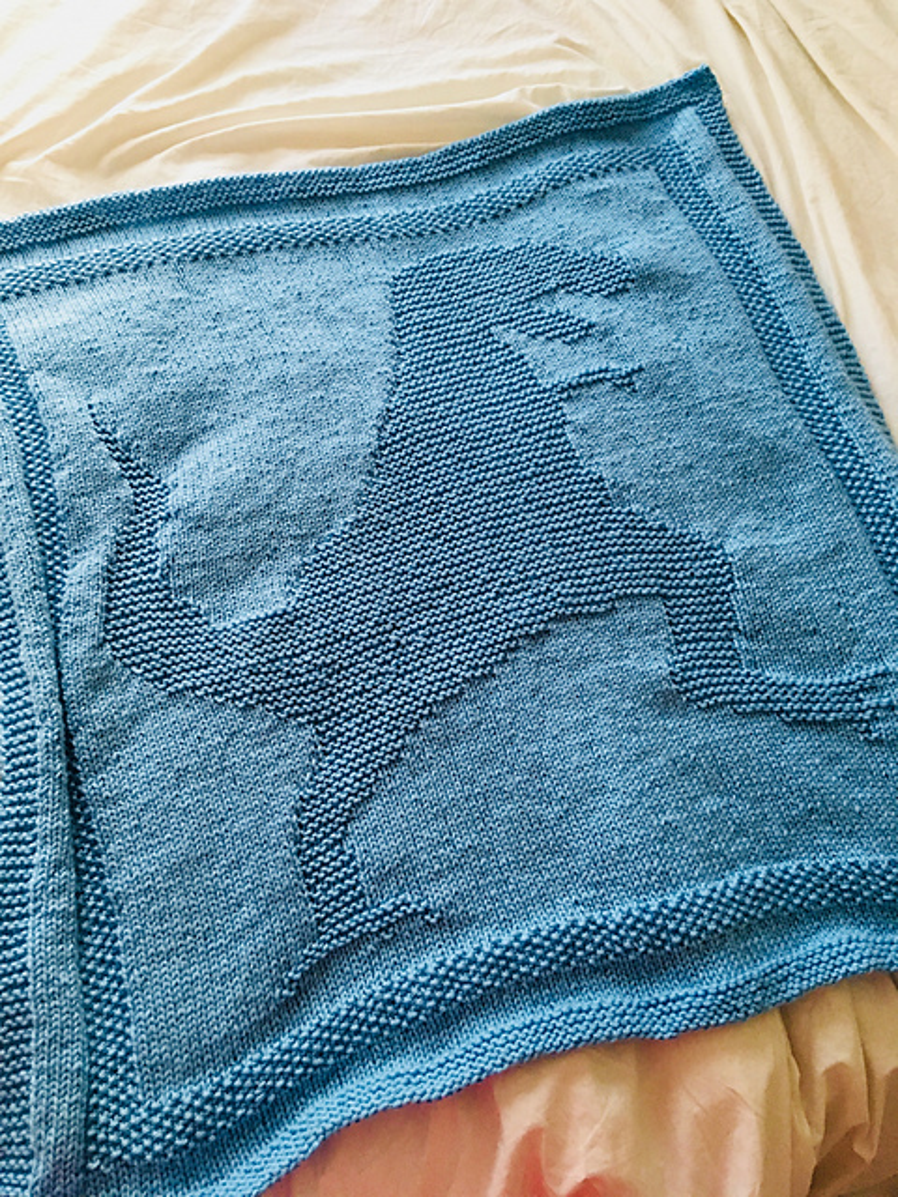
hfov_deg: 48.2
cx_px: 449
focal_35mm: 29
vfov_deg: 61.7
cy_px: 598
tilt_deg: -65.0
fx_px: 1003
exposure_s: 1/20
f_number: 2.2
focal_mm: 4.15
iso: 200
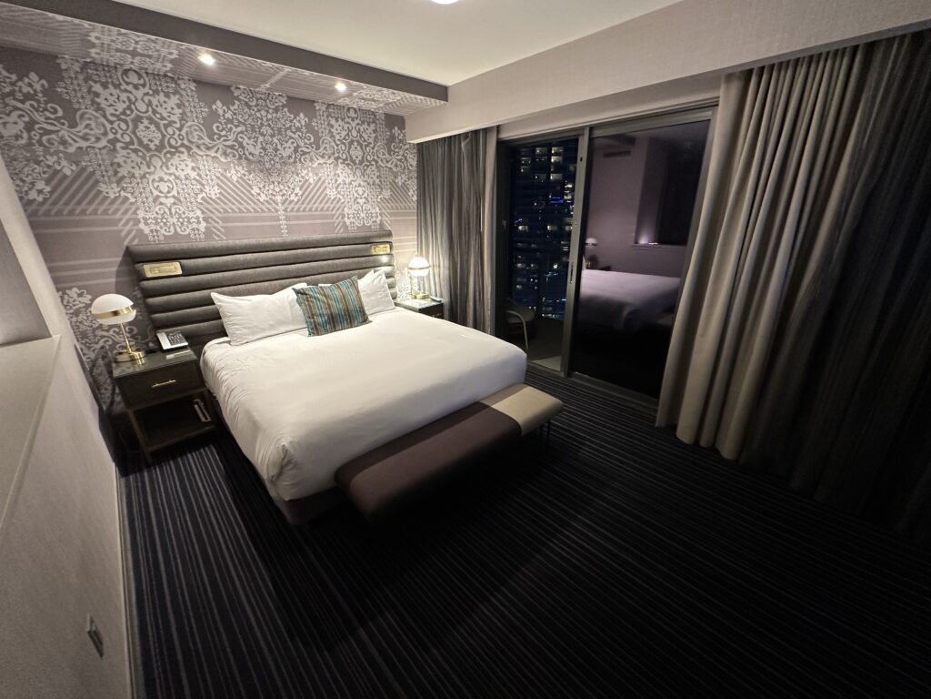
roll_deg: +0.4
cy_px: 350
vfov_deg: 85.7
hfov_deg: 102.1
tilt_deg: -21.1
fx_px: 377
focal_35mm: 14
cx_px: 466
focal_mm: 2.22
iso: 320
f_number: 2.2
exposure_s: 1/60
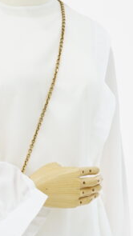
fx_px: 1141
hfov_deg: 6.7
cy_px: 187
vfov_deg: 11.8
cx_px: 12
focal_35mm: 182
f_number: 6.3
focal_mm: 50
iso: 800
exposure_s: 1/13
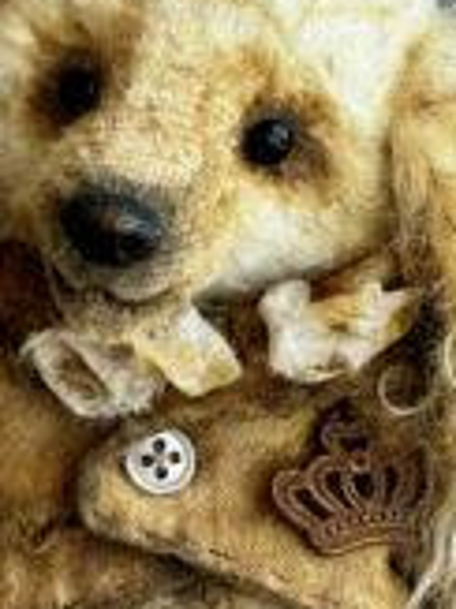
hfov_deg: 12.5
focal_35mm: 118
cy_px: 422
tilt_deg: -24.8
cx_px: 142
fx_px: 2075
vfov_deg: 16.6
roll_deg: -0.7
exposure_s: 1/250
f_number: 1.78
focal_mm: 6.76
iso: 64
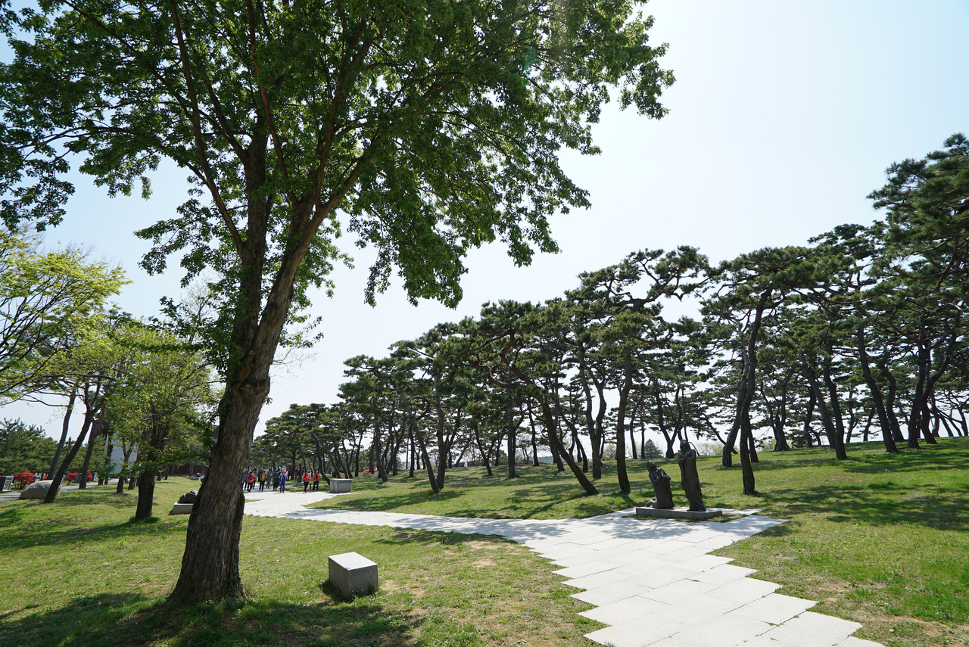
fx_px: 431
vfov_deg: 73.8
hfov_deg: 96.7
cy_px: 324
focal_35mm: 16
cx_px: 484
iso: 200
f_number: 8
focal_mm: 16
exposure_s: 1/400
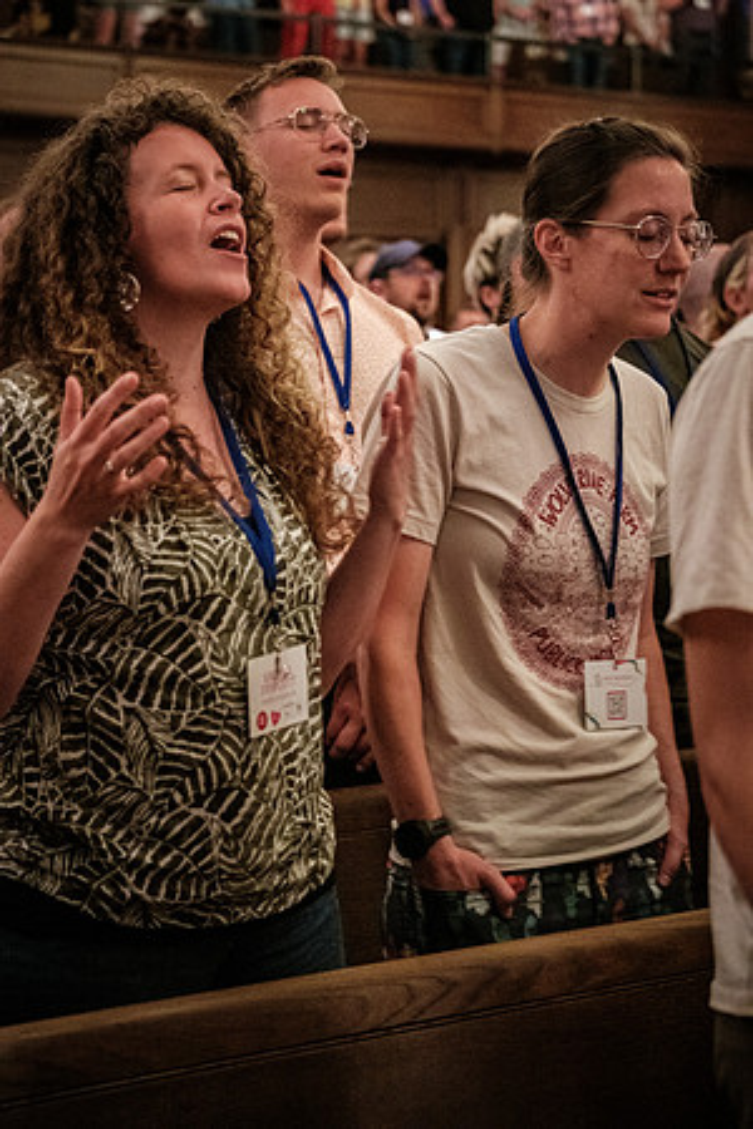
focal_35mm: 75
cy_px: 564
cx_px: 376
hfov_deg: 18.2
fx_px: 2353
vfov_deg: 27.0
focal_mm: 50
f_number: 2.8
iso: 6400
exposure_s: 1/30
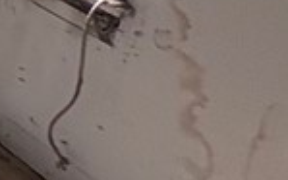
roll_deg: -1.5
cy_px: -277
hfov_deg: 10.1
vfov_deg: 10.6
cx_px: -680
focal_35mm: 102
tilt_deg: -9.6
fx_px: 800
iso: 250
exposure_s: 1/60
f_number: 2.2
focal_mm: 2.22
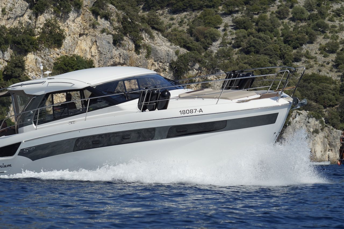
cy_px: 114
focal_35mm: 158
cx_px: 172
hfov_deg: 13.0
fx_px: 1504
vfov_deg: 8.7
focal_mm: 105
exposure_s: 1/640
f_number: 8
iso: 100
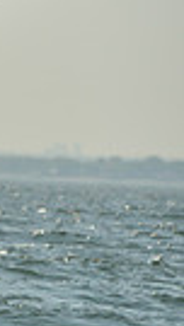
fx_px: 6631
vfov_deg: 2.8
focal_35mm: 765
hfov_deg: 1.6
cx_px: -516
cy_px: 127
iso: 200
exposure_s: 1/1250
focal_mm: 170
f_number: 8
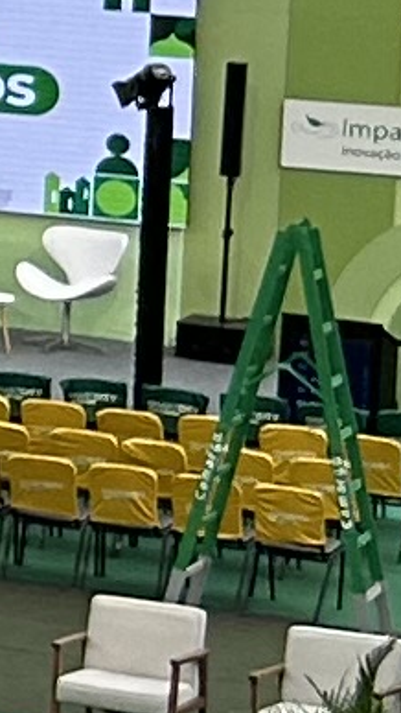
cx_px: -2577
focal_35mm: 295
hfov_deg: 3.3
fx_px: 5570
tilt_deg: -5.1
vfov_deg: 7.2
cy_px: -171
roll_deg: +0.5
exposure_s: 1/374
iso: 50
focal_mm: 5.7
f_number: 1.5
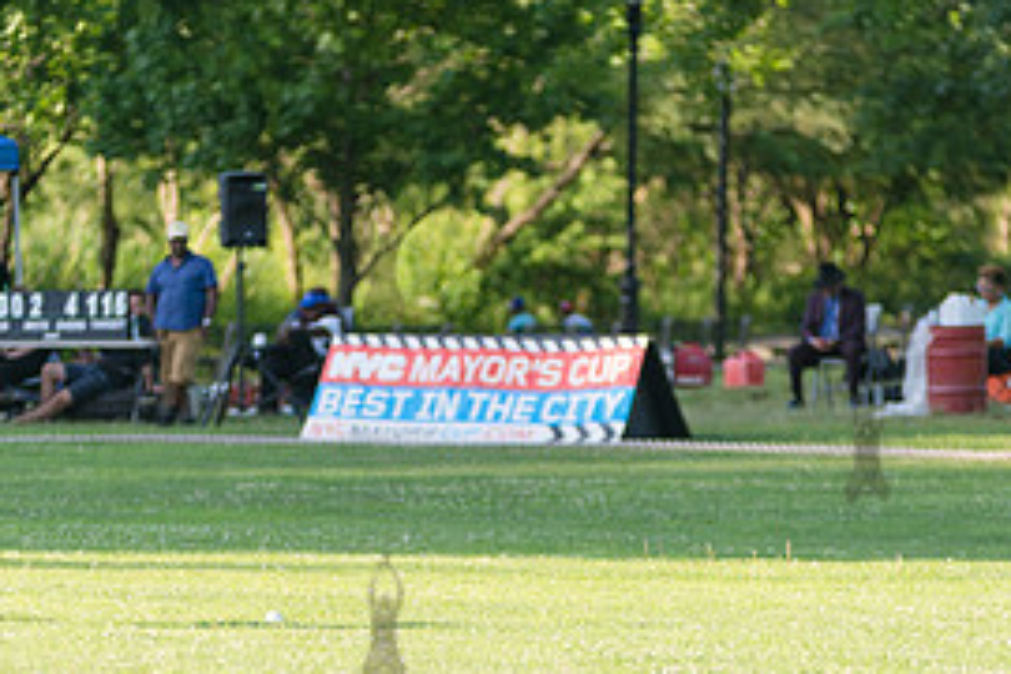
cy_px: 616
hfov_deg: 5.2
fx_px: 11148
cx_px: 382
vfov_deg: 3.5
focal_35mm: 397
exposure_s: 1/2000
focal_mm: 185
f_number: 2.8
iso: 400
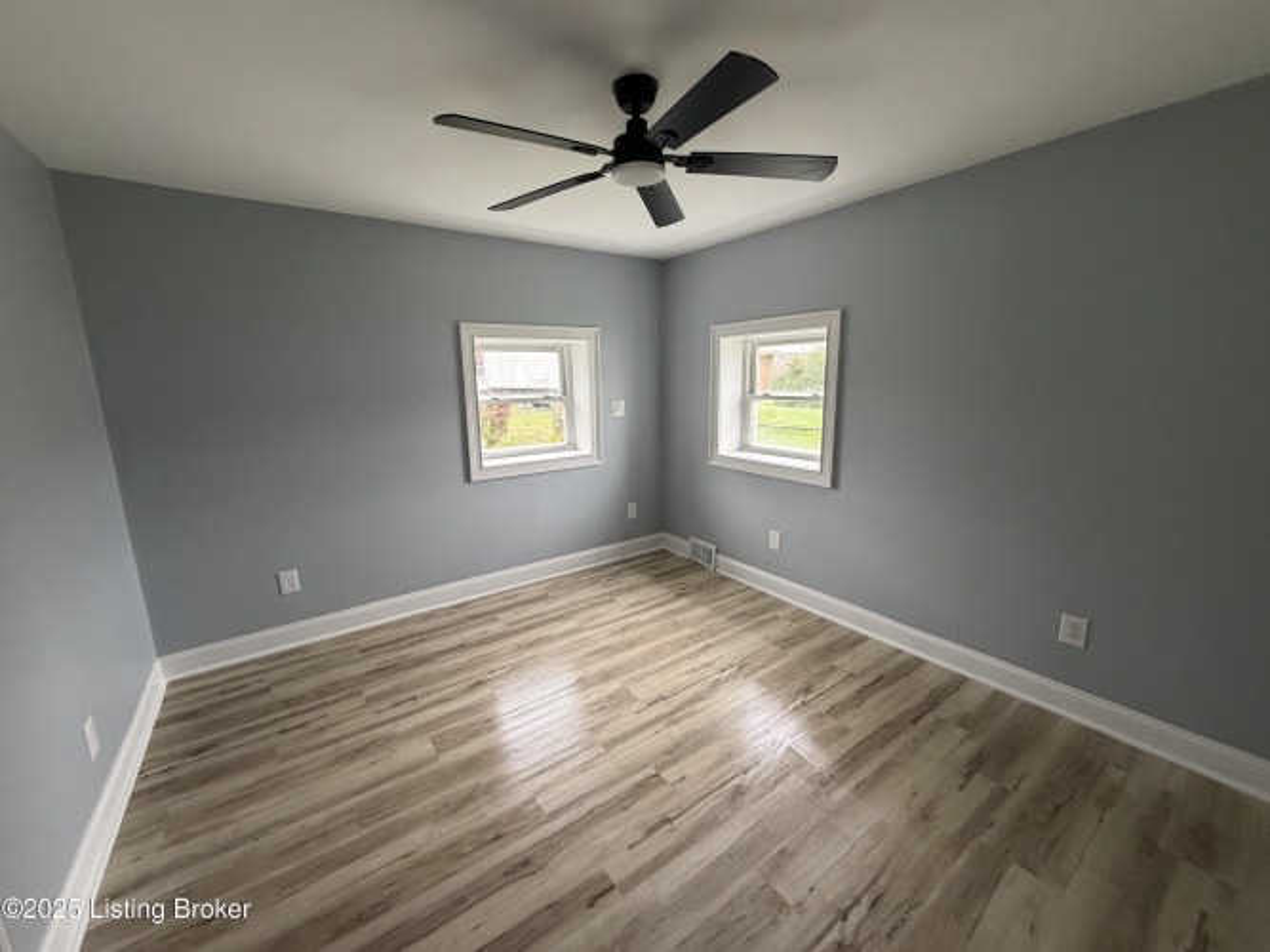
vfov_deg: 85.7
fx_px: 514
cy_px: 476
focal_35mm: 14
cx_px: 635
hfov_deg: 102.1
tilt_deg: -12.9
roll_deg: +0.6
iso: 320
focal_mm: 2.22
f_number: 2.2
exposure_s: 1/69
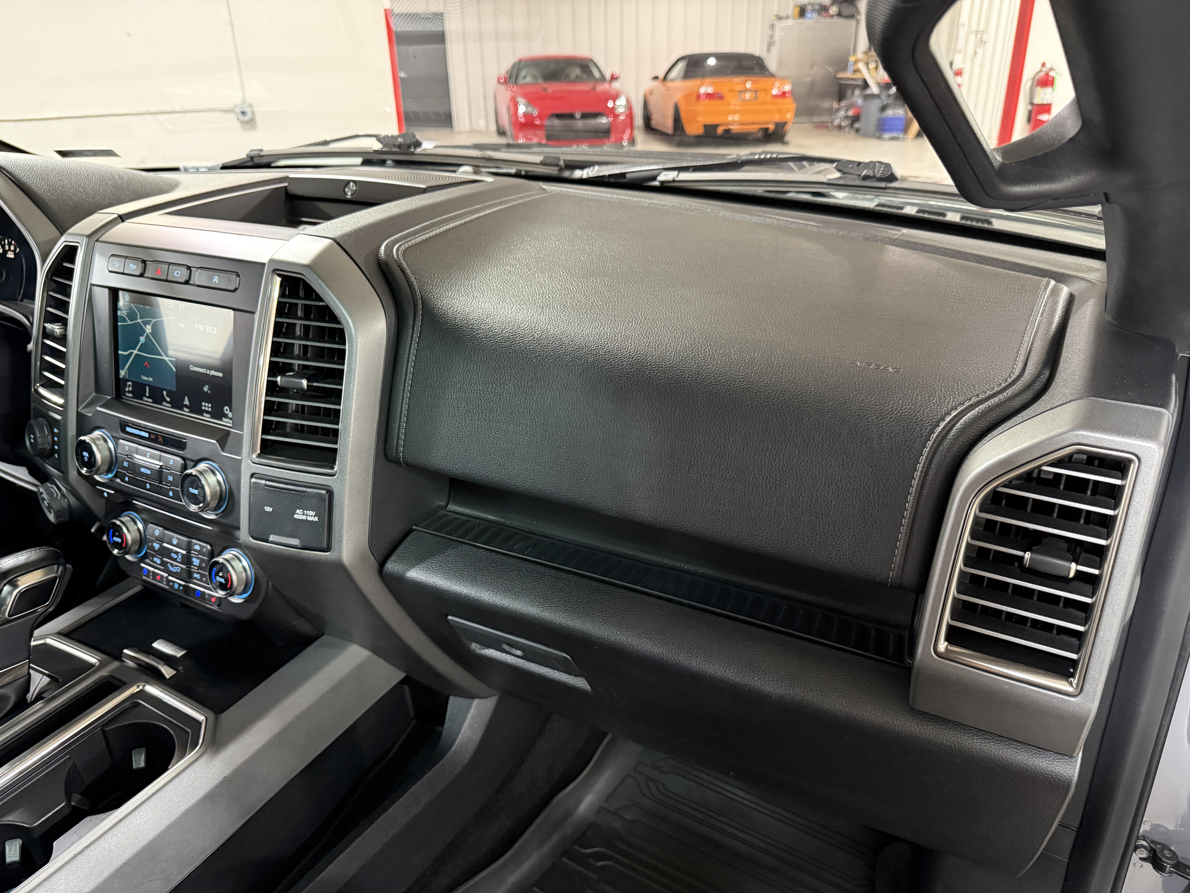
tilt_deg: -25.8
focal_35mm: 24
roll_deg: +1.6
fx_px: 825
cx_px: 595
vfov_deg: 56.8
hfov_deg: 71.6
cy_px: 446
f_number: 1.78
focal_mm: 6.76
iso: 800
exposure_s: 1/40
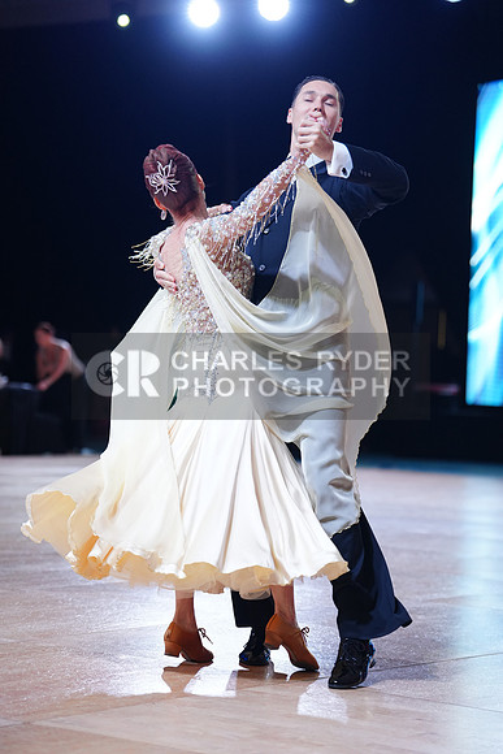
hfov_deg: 13.7
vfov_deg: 20.4
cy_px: 377
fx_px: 2094
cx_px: 252
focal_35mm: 100
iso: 800
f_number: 2.8
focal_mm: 100
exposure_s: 1/500
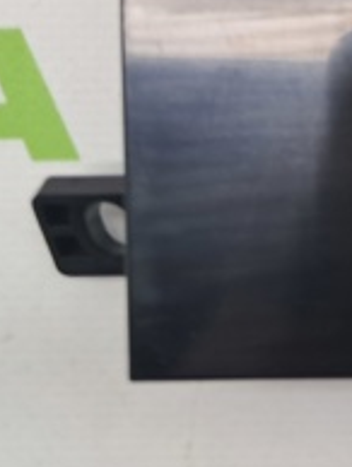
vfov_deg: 20.8
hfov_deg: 14.2
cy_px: -59
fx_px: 1204
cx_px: 677
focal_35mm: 89
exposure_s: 1/50
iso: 50
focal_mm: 4
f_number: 1.8
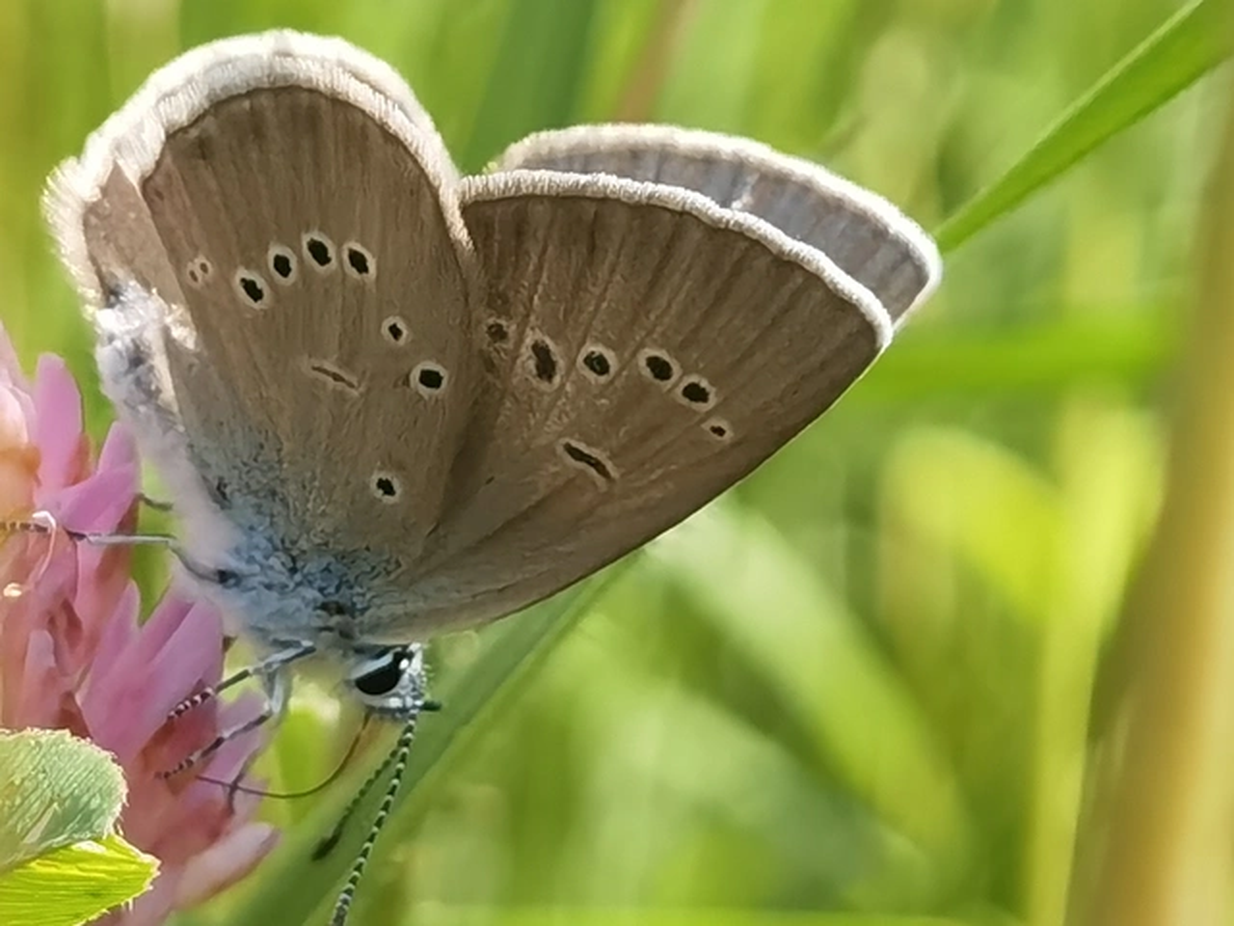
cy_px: 463
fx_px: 4385
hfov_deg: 16.0
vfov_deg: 12.0
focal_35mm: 123
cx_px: 617
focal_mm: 6.71
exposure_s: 1/1013
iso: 50
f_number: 1.9
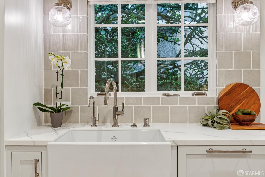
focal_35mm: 34
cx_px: 132
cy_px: 88
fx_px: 250
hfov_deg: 55.8
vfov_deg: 38.9
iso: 640
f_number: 11
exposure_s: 1/20
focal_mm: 34
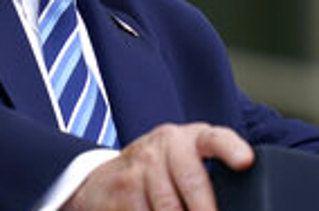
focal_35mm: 2888
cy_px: -127
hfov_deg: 0.7
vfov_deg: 0.5
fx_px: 25534
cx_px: 142
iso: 1000
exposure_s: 1/1250
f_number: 5.6
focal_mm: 800
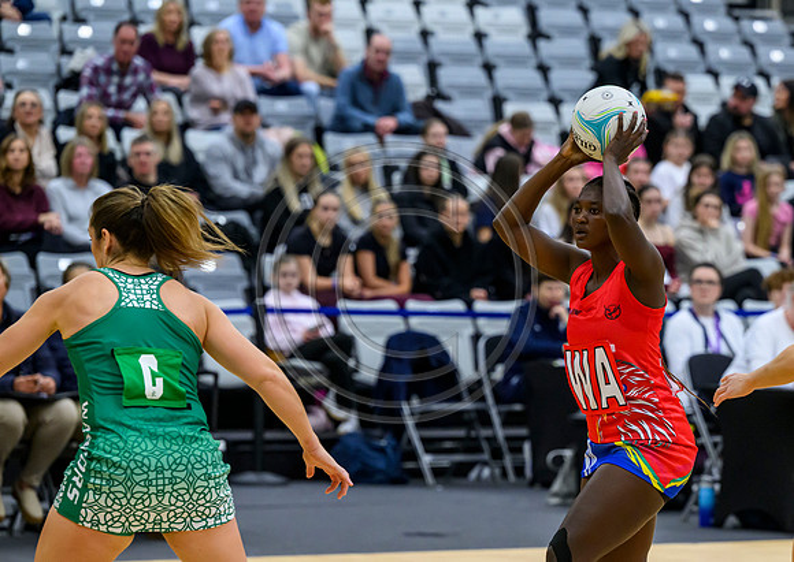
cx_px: 547
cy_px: 360
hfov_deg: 9.0
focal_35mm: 224
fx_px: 5034
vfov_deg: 6.4
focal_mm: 165
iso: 4000
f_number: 4
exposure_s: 1/800
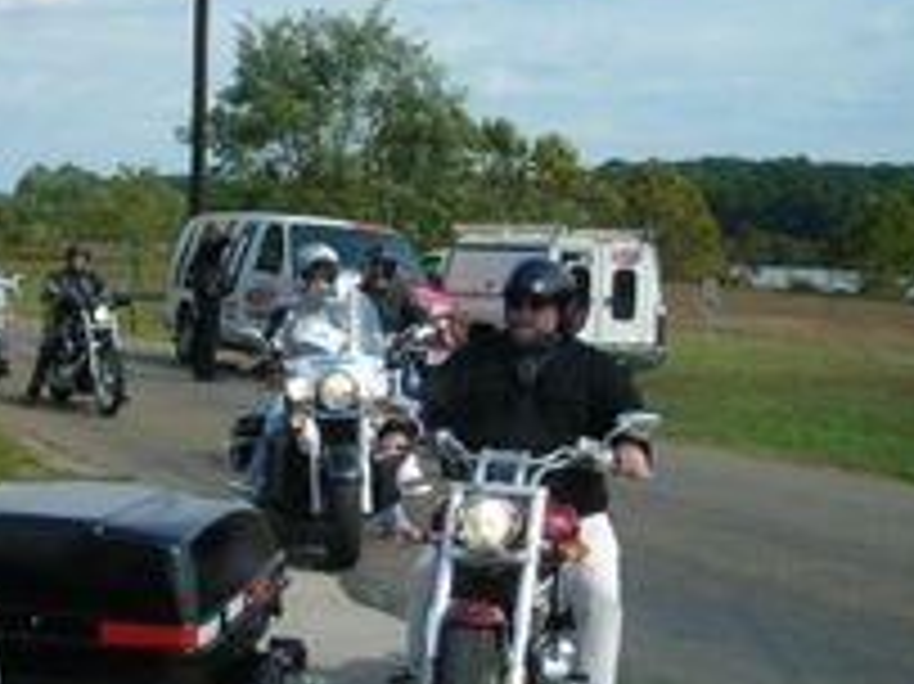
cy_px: 392
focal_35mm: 75
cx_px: 144
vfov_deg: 19.6
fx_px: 1979
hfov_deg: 25.4
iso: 50
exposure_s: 1/180
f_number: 6.4
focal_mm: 6.3
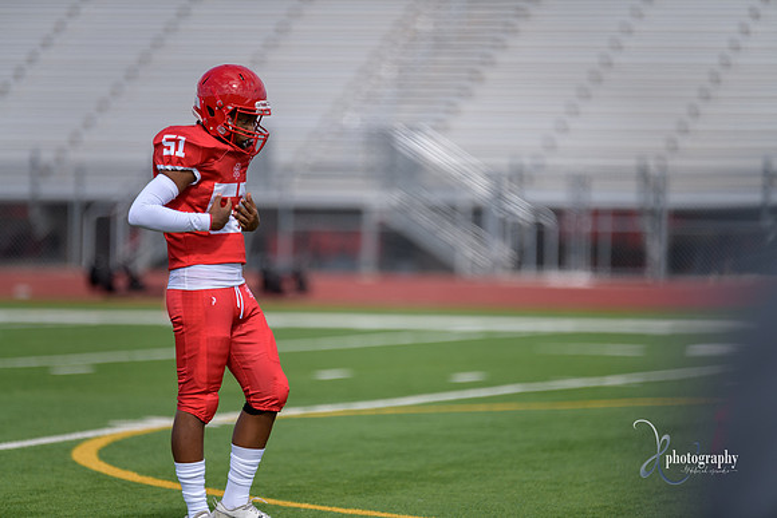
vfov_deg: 4.6
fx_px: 6476
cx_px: 388
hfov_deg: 6.9
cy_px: 259
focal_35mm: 300
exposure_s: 1/3200
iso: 200
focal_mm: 300
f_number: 2.8
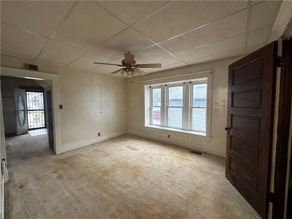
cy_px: 110
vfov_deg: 85.7
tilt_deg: -3.0
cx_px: 146
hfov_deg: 102.1
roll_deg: +0.0
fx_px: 118
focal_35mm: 14
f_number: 2.2
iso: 250
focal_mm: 2.22
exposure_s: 1/120
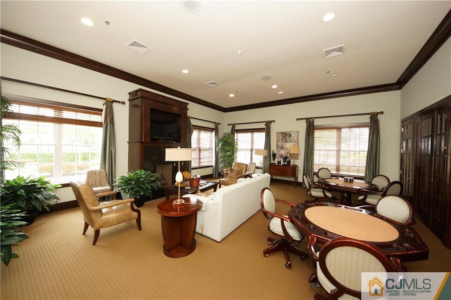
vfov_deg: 90.0
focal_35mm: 12
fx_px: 150
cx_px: 226
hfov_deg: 112.6
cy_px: 150
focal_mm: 8
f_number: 5.6
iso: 800
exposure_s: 1/25
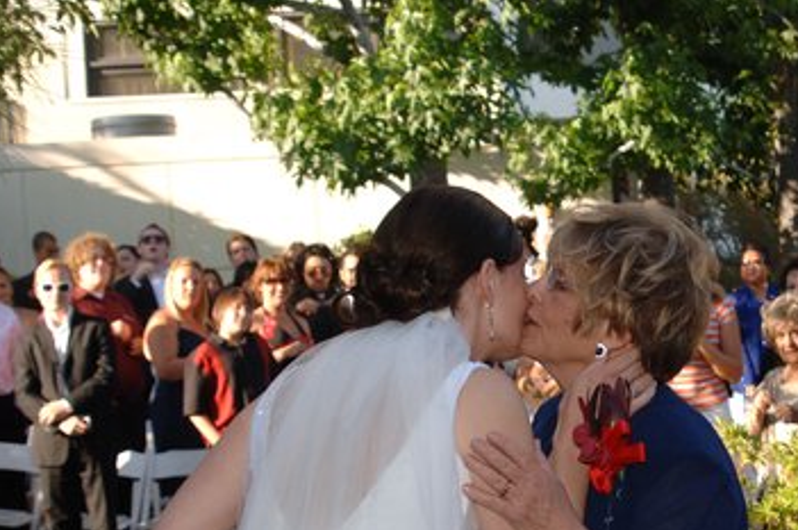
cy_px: 445
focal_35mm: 104
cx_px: 596
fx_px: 2302
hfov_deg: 19.5
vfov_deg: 13.0
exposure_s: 1/250
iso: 400
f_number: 7.6
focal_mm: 38
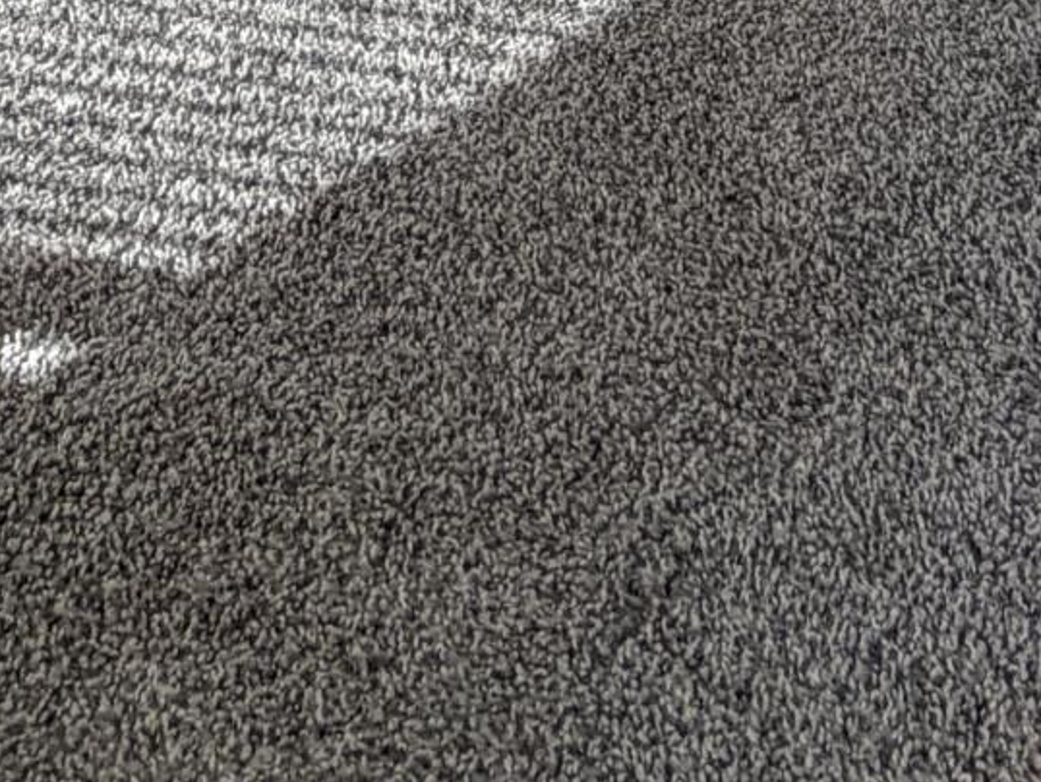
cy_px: -1330
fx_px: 2347
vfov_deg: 12.4
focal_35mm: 78
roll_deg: +1.1
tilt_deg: -5.1
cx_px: 542
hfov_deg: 25.0
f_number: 2.2
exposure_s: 1/304
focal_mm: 2.22
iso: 50
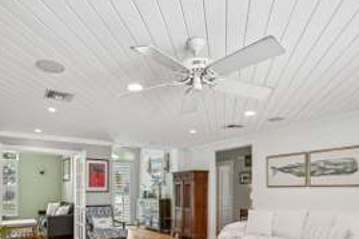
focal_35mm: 25
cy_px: 194
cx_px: 161
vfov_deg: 48.1
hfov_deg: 71.4
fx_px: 249
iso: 3200
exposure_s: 1/125
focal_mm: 14
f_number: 8
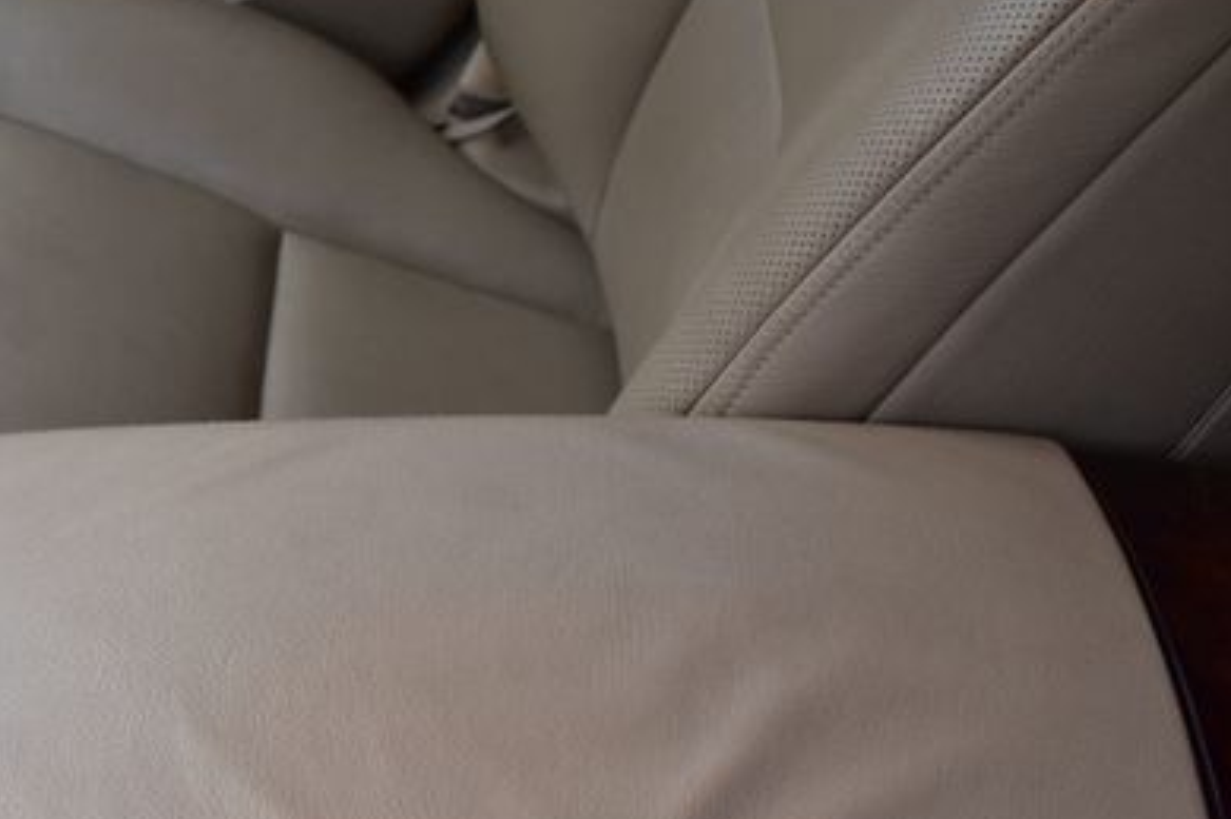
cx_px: 275
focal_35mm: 57
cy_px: 629
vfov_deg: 23.5
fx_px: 1942
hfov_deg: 34.3
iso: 400
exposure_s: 1/30
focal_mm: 23
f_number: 7.1
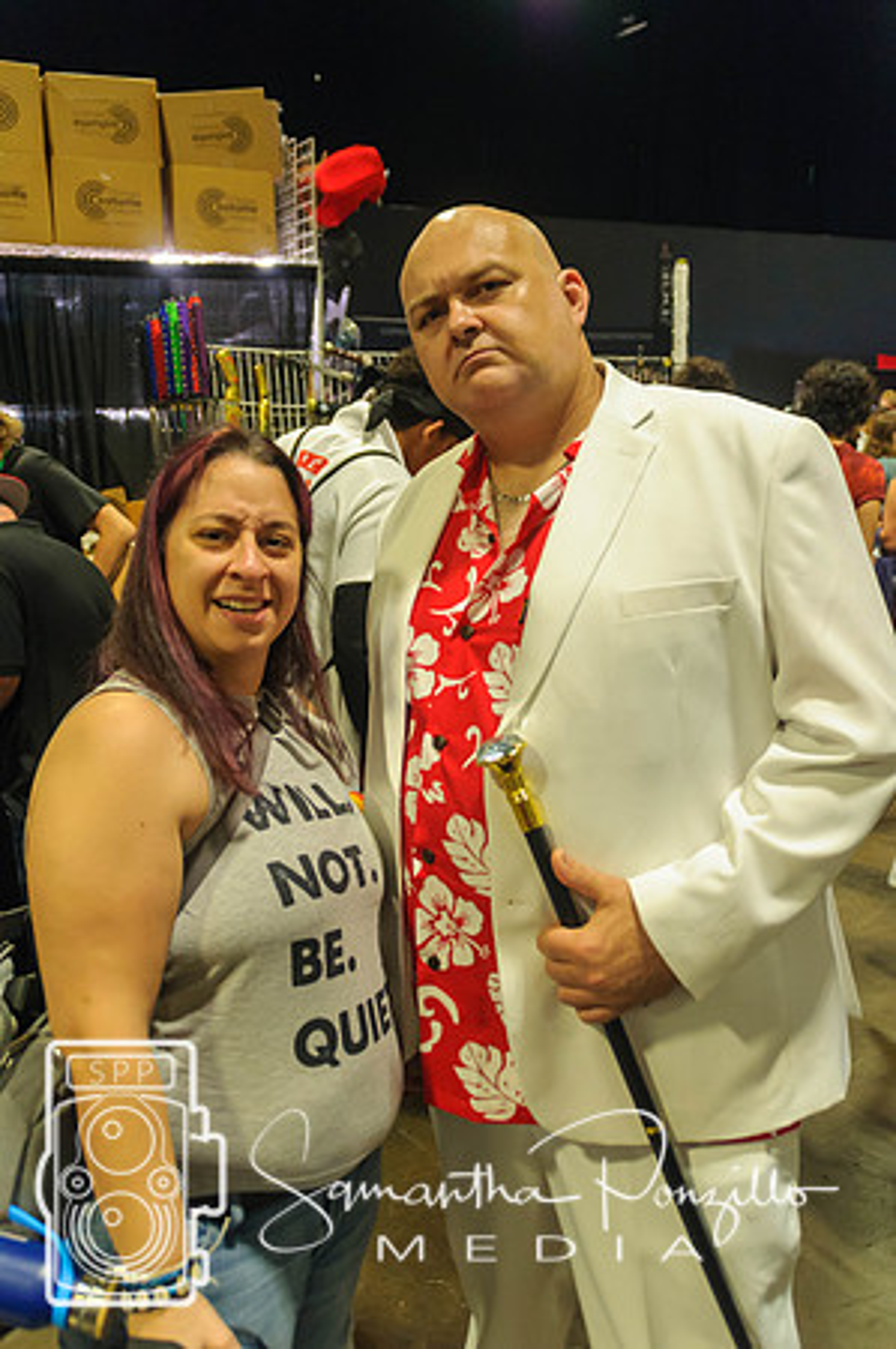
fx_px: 1235
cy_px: 674
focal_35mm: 33
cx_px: 448
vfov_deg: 57.3
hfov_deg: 39.9
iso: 800
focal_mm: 22
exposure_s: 1/50
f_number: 3.5
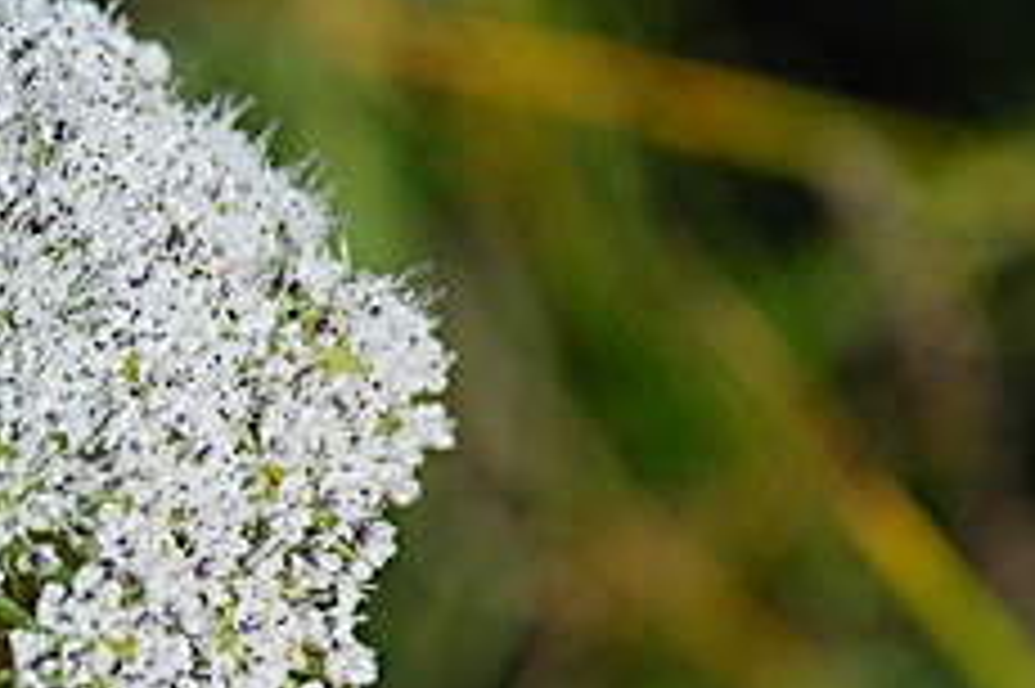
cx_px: 68
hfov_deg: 2.9
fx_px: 20275
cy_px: 400
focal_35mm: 706
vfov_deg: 1.9
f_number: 5.6
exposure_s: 1/2000
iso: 400
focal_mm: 135
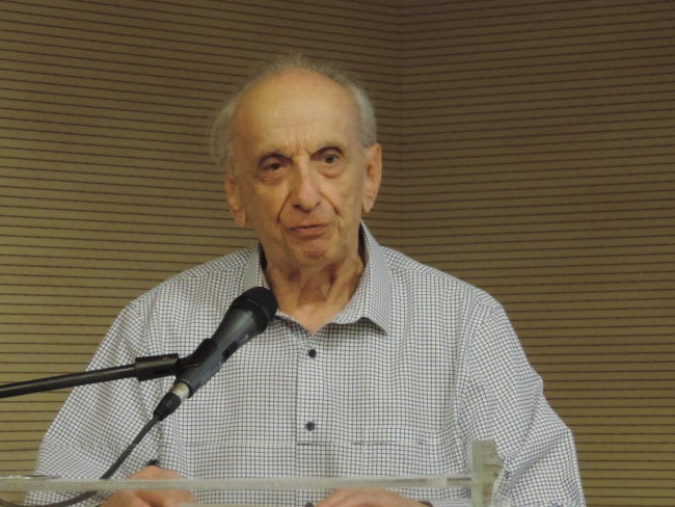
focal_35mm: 189
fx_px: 3687
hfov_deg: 10.4
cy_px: 338
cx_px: 213
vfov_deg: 7.9
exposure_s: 1/25
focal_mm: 21.4
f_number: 4.2
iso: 720
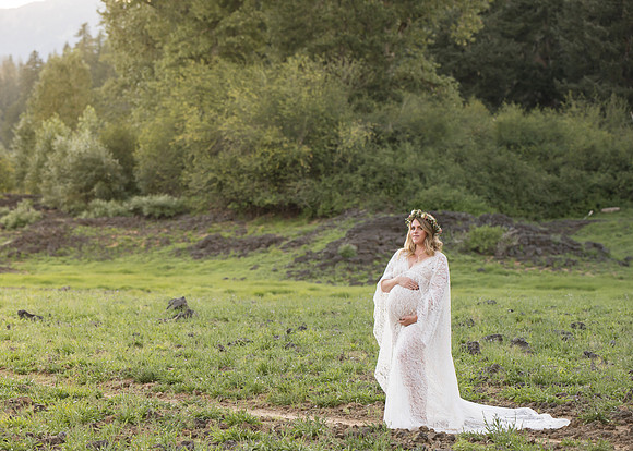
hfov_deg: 17.7
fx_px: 2029
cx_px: 290
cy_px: 226
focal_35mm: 113
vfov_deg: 12.7
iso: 1250
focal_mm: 102
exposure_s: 1/320
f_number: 4
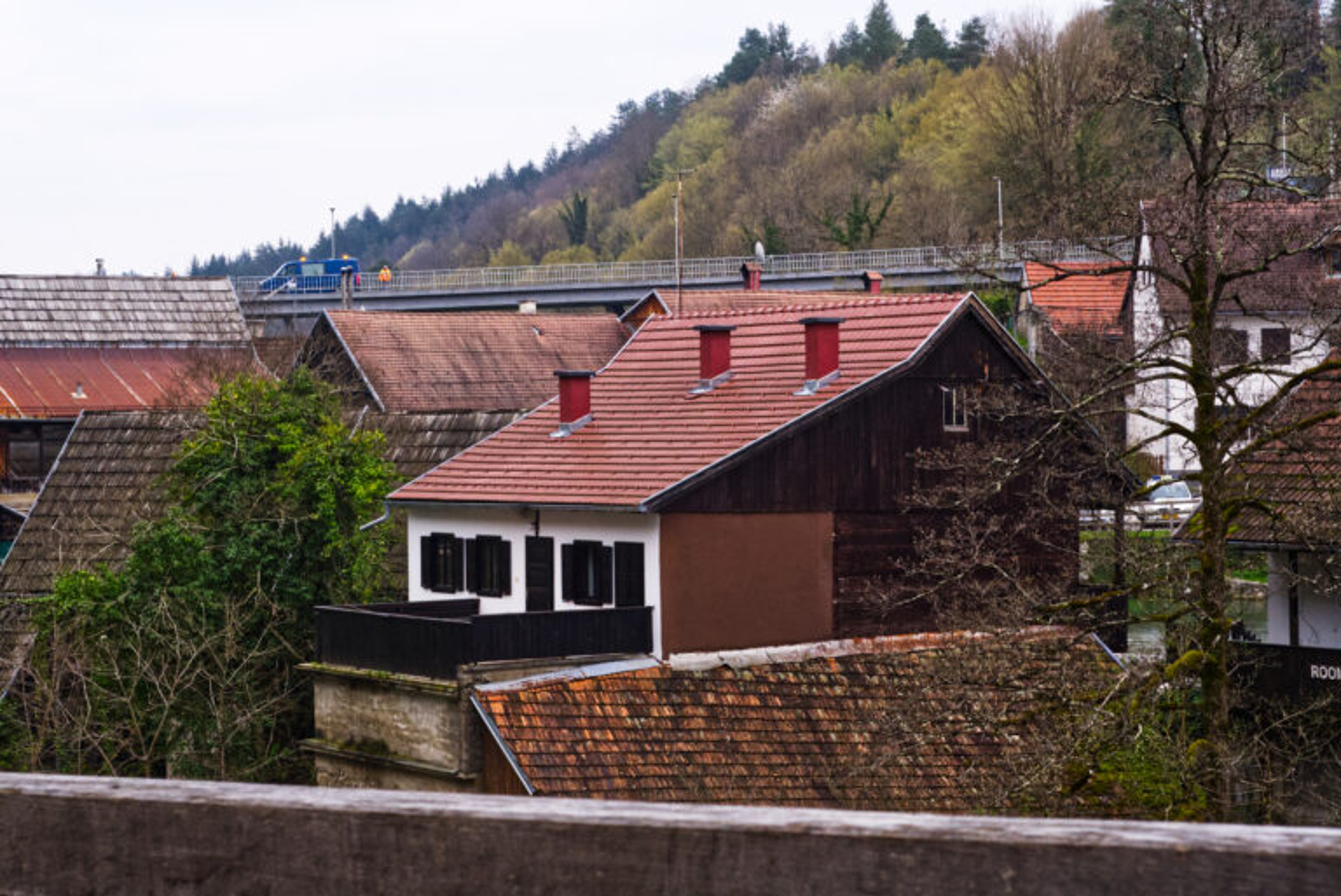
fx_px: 2795
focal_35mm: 75
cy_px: 448
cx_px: 670
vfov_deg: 18.2
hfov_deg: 27.0
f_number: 13
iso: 2000
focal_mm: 50
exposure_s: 1/200
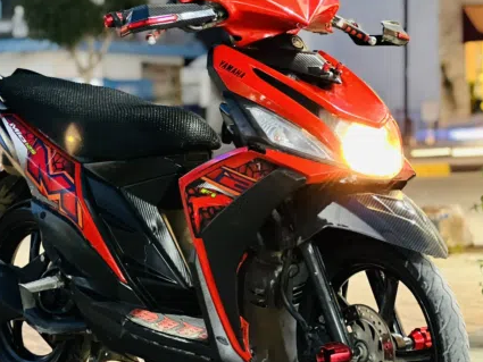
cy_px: 159
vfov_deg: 12.8
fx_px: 1619
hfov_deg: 17.0
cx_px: 211
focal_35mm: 116
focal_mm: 9
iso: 640
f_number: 2.8
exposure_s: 1/14
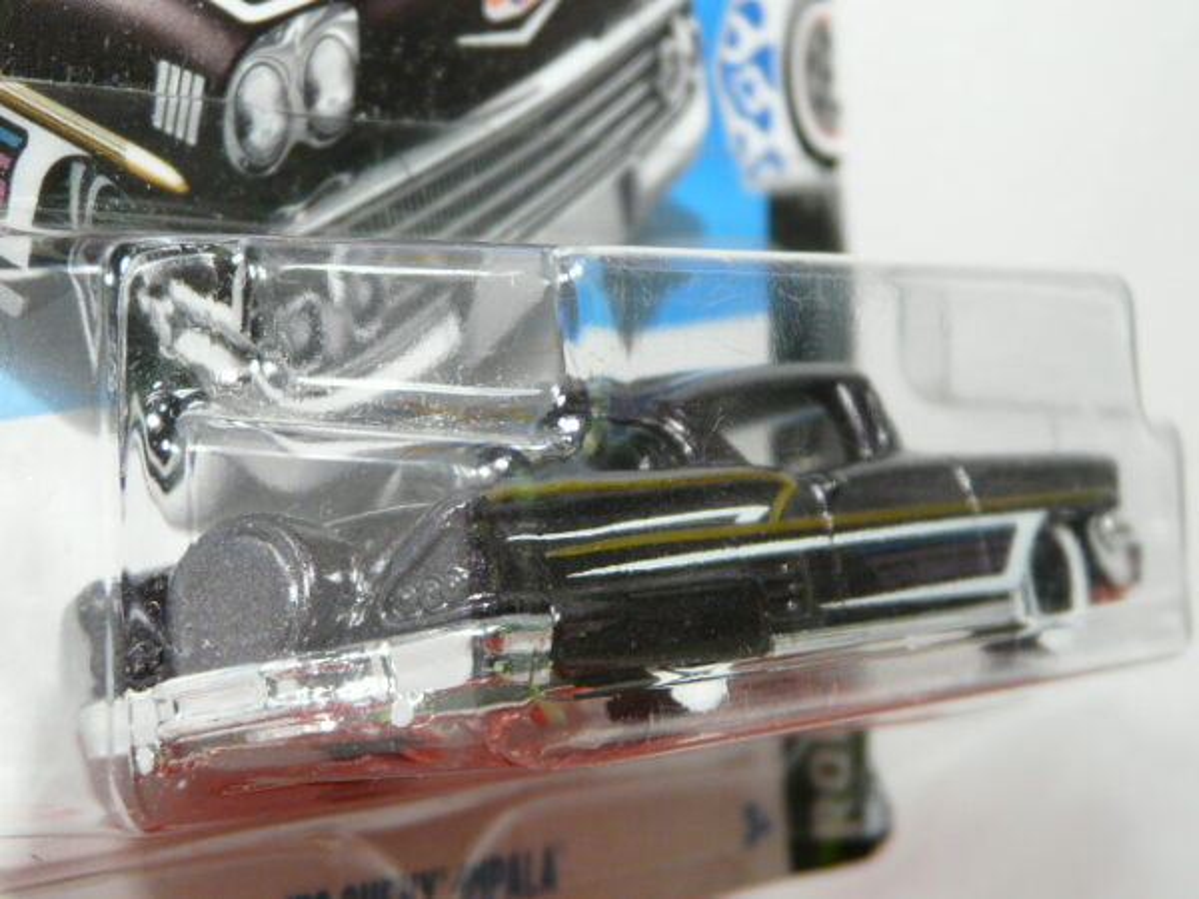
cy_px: 450
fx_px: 3637
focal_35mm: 105
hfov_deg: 18.7
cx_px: 600
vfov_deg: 14.1
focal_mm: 10.8
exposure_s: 1/50
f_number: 3.2
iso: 125
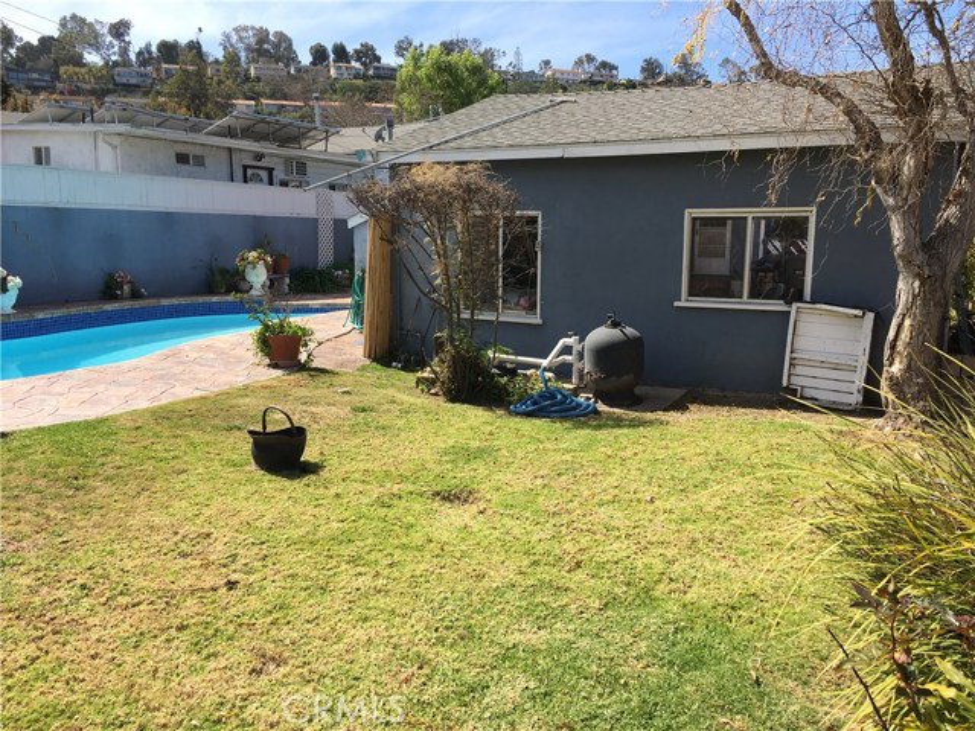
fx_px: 817
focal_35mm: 29
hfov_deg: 61.7
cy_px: 366
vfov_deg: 48.2
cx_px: 488
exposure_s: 1/916
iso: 25
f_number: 2.2
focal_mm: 4.15
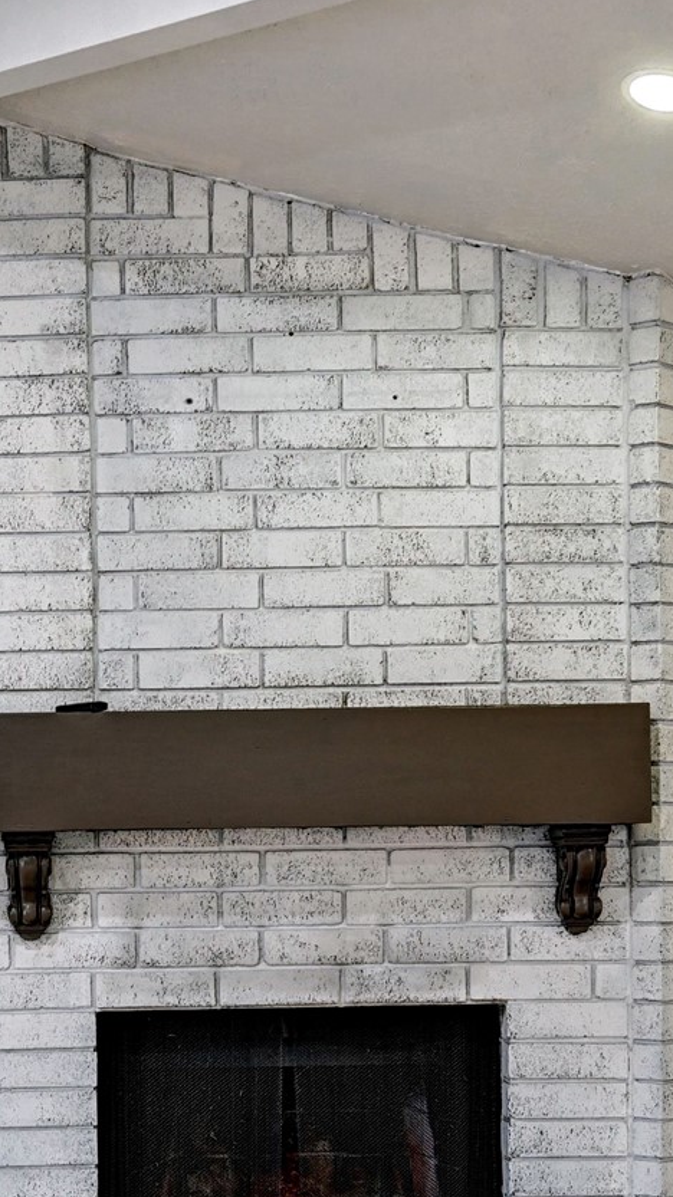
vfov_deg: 25.7
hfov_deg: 14.6
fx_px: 2604
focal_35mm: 82
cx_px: 78
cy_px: 851
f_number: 8
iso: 400
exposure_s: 1/8
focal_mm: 30
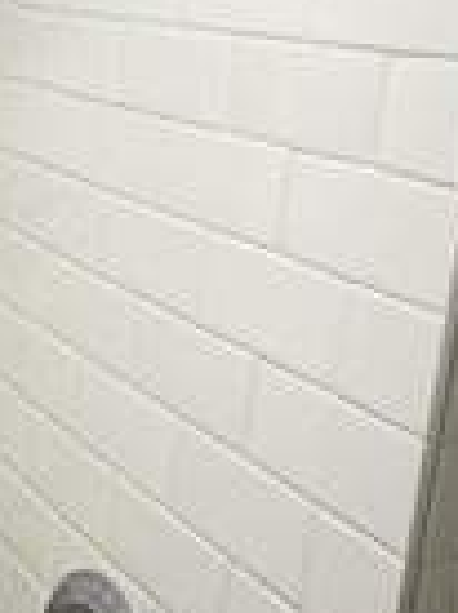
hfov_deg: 21.3
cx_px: -53
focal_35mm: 65
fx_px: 1150
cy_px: 111
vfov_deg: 29.1
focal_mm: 2.22
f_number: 2.2
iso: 125
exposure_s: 1/101
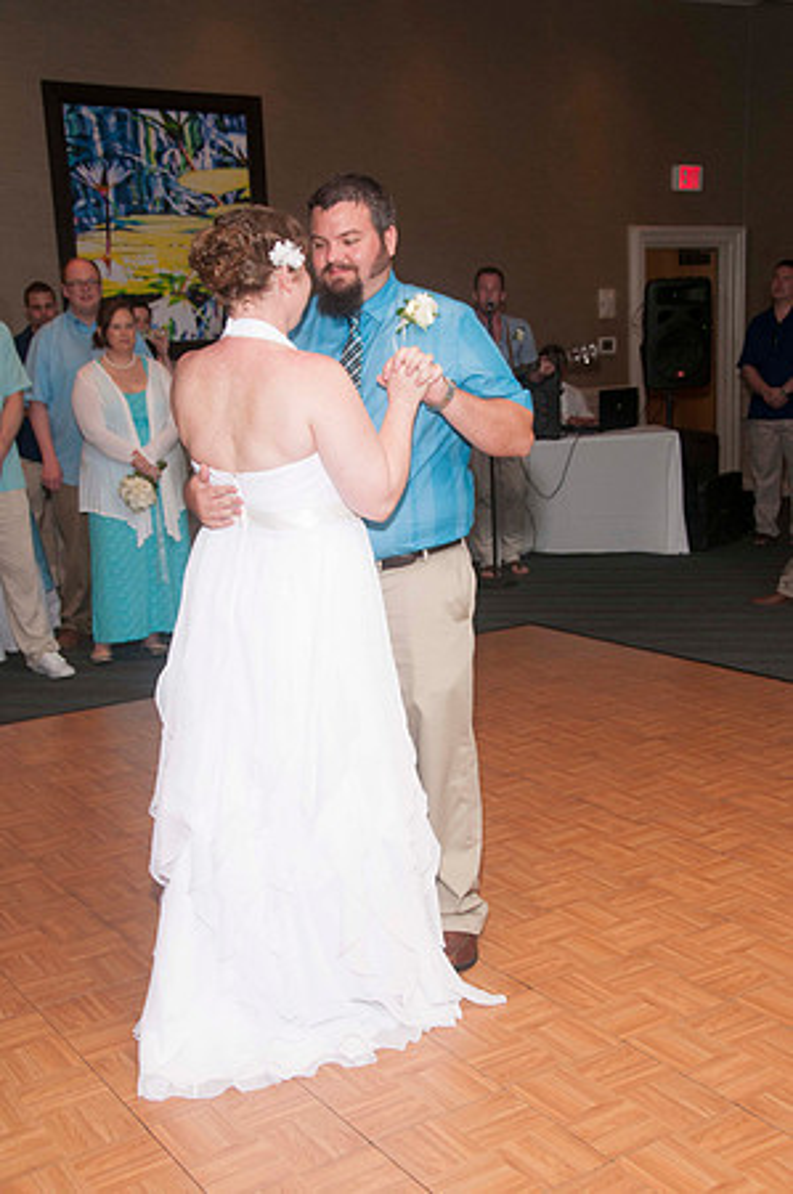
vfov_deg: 46.4
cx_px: 396
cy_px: 597
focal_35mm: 42
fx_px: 1391
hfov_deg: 31.8
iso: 400
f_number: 5.6
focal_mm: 28
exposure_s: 1/60
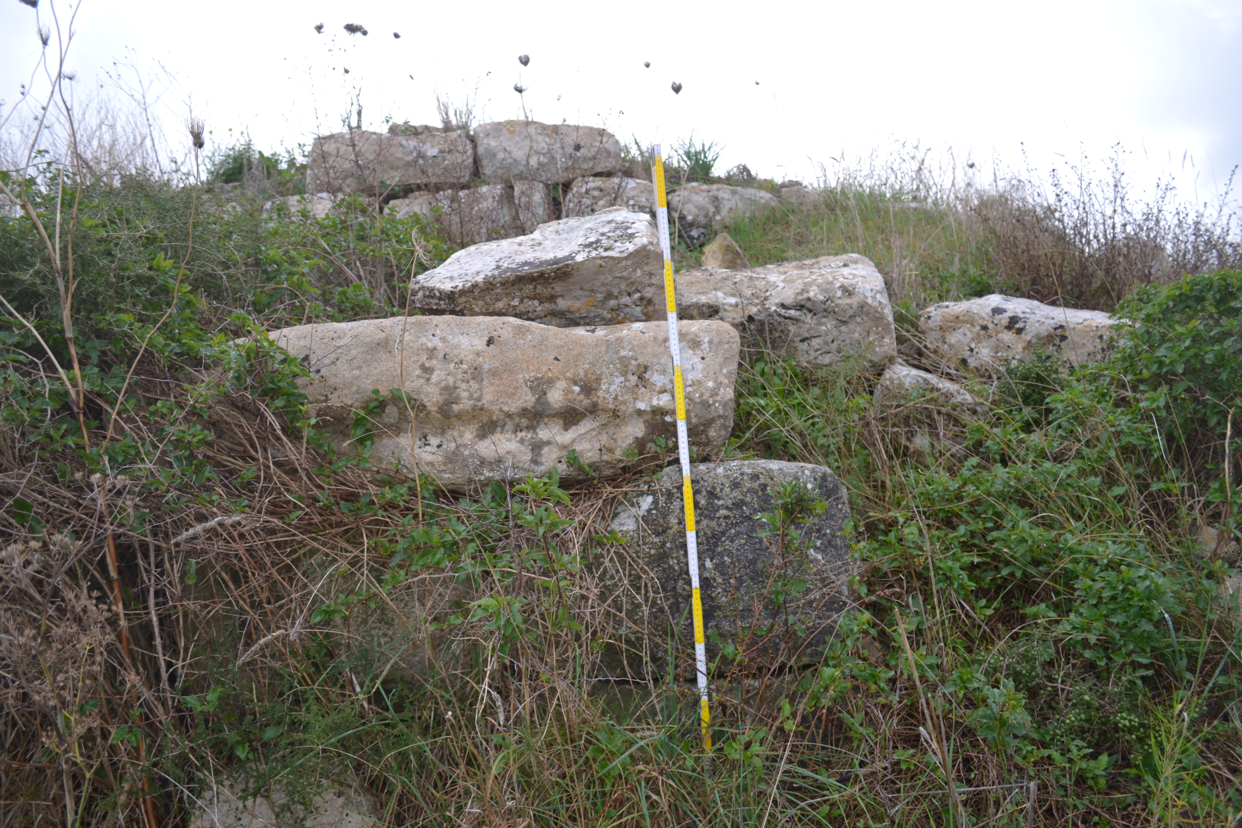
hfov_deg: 67.4
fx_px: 931
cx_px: 621
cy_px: 414
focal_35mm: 27
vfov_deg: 47.9
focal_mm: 18
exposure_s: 1/60
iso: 100
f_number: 3.5
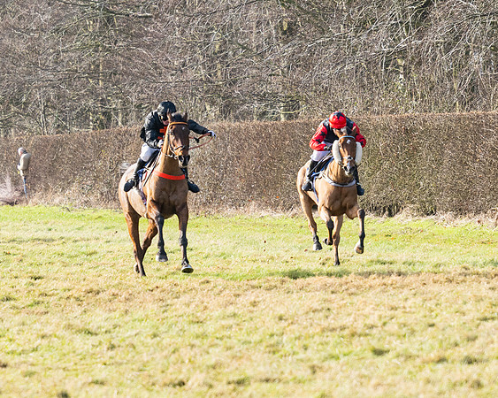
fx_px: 4937
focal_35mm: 335
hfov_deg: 5.8
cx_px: 156
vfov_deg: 4.6
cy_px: 235
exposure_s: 1/1600
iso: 400
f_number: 4
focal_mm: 125
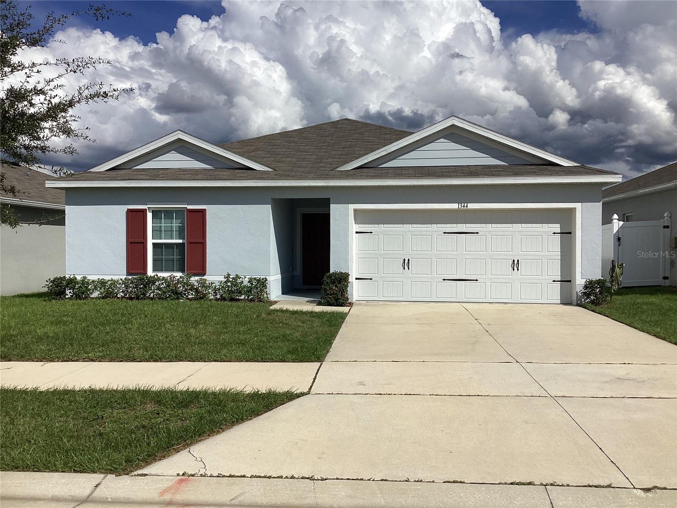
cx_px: 338
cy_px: 254
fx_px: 606
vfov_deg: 45.4
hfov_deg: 58.4
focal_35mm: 31
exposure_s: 1/4292
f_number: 2.4
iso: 25
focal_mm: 3.3
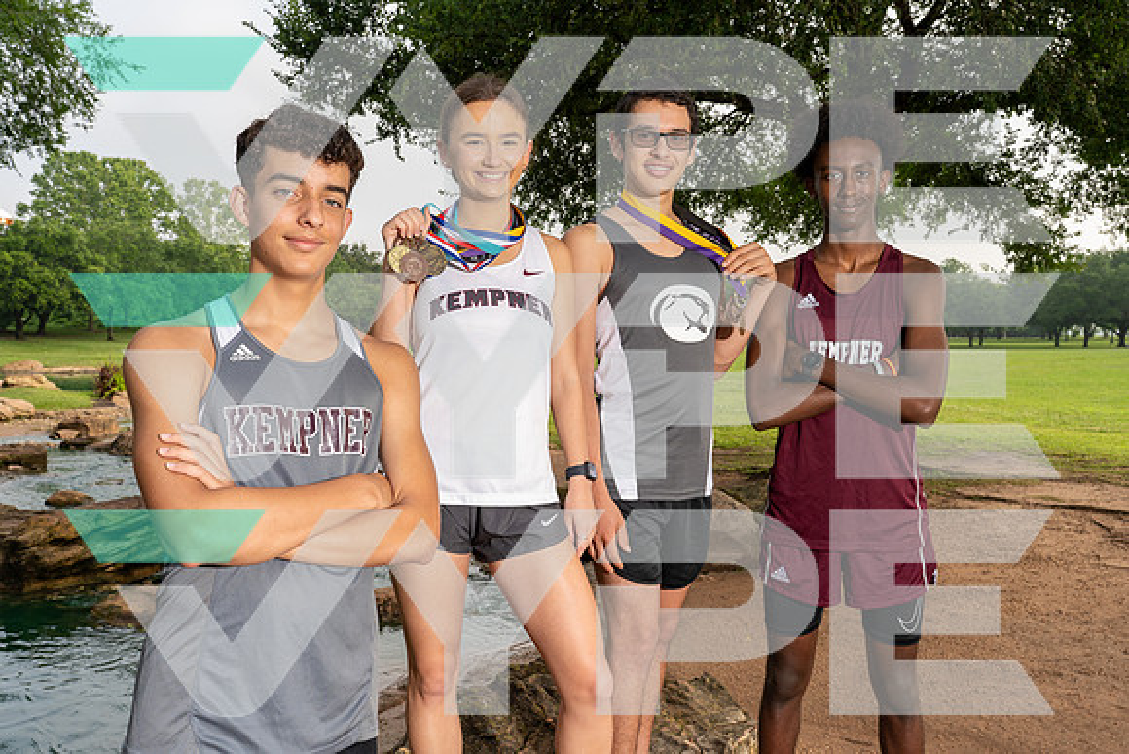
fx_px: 972
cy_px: 377
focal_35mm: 31
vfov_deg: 42.3
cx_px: 564
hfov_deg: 60.3
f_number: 8
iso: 320
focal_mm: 31
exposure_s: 1/250
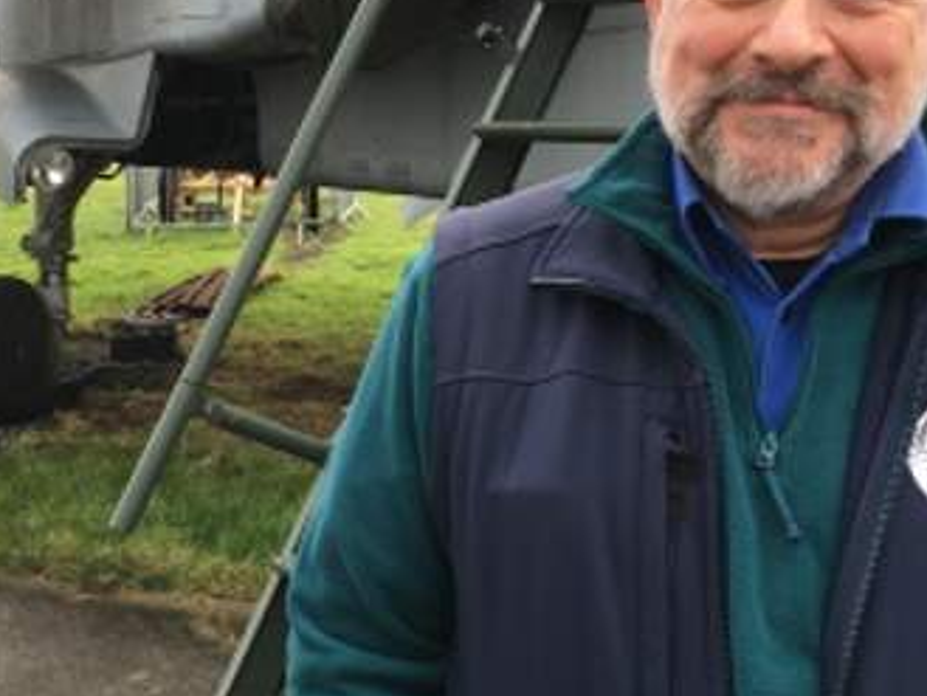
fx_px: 1607
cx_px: 358
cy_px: 203
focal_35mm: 60
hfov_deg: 32.0
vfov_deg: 24.2
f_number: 2.2
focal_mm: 4.15
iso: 25
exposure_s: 1/183
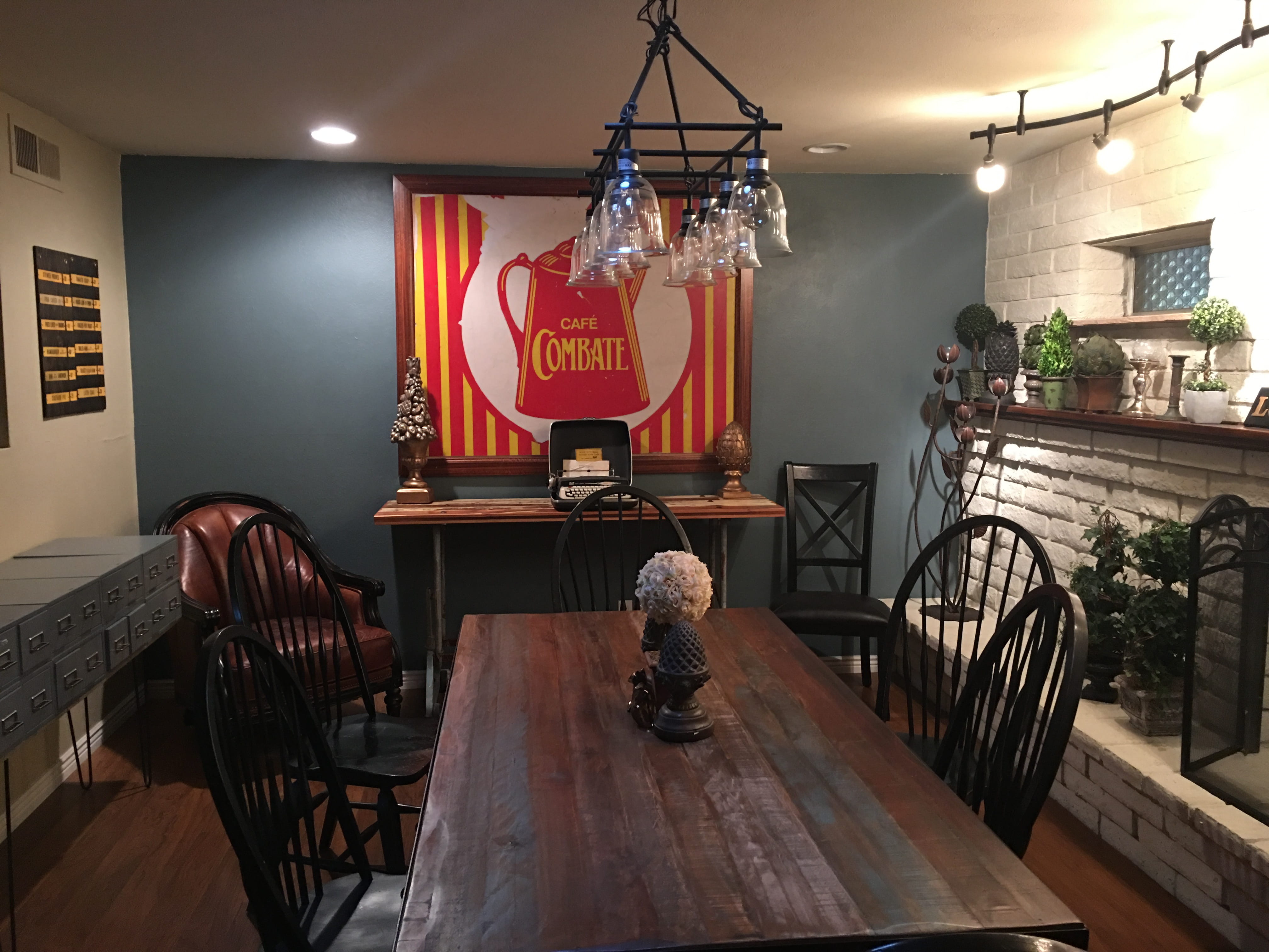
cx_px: 634
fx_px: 1063
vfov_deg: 48.2
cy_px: 476
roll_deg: +0.0
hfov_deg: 61.7
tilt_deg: -6.3
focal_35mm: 29
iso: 50
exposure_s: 1/4
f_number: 2.2
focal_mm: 4.15
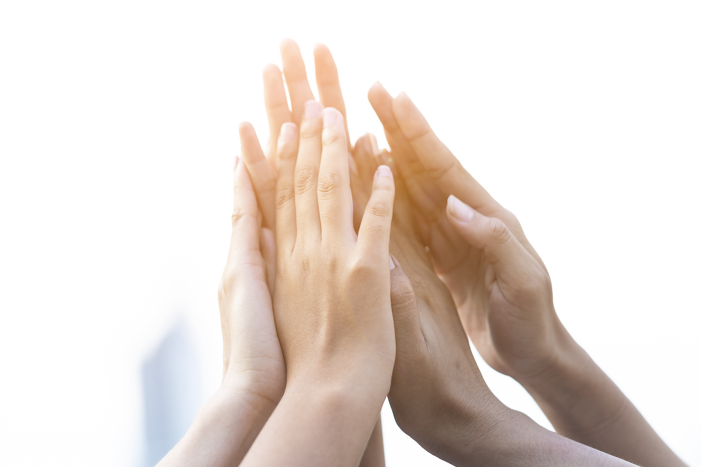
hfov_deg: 20.6
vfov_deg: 13.8
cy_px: 251
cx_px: 363
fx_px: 1927
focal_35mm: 99
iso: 100
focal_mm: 90
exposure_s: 1/320
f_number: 2.8
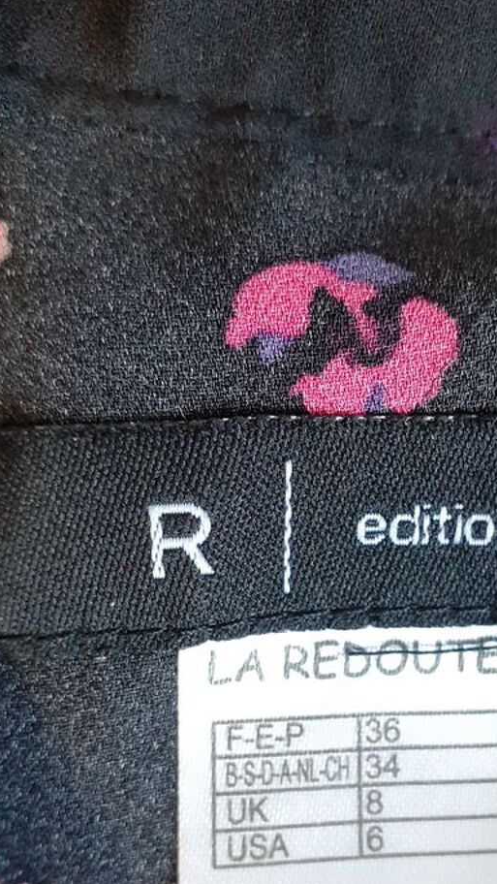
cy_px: 628
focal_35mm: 43
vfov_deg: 46.2
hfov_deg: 27.3
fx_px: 1007
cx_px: 371
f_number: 1.9
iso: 200
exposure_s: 1/25
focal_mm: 3.6
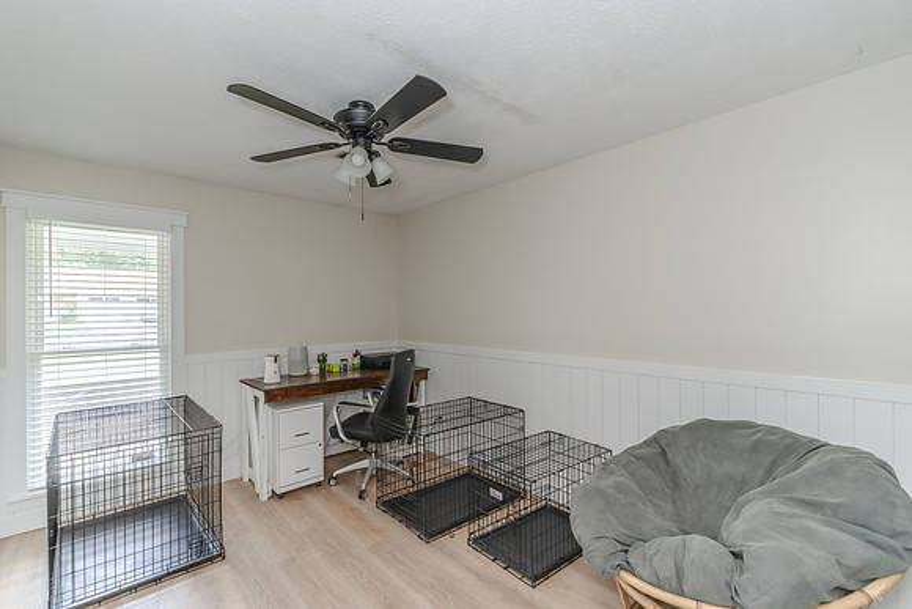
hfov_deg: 97.1
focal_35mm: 16
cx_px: 456
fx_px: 403
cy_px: 304
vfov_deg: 74.1
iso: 640
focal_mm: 15.9
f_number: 5.6
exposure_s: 1/60
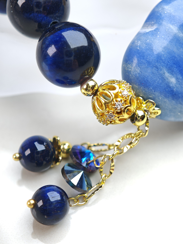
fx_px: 529
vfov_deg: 26.0
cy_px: 122
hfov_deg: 19.6
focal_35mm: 75
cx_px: 92
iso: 50
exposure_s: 1/259
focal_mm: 11.5
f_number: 1.8
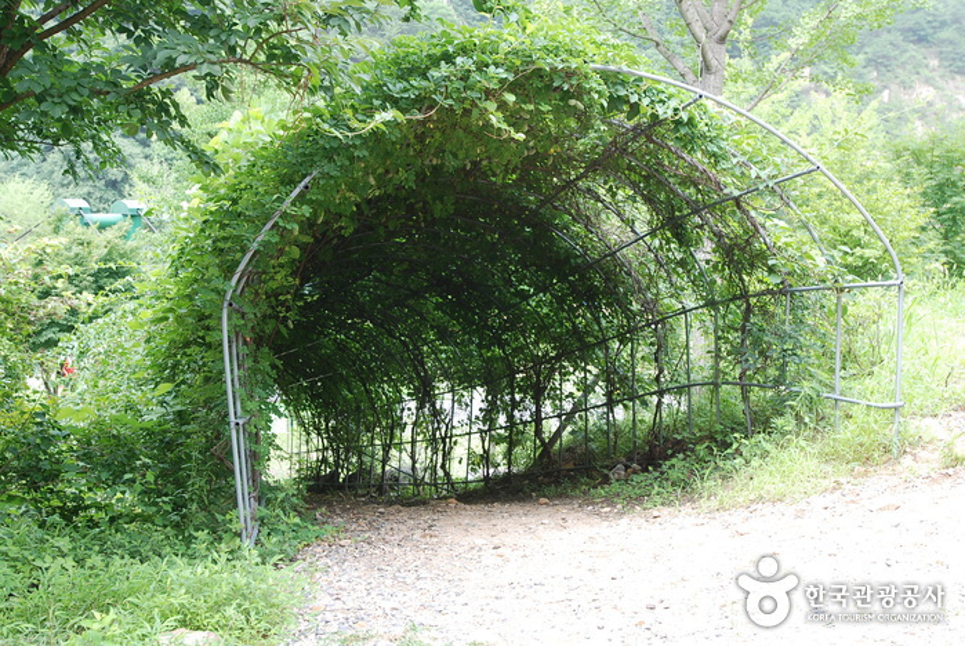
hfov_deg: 49.5
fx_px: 1047
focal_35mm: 39
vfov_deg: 34.3
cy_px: 323
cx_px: 482
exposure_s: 1/80
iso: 200
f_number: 4.5
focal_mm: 26
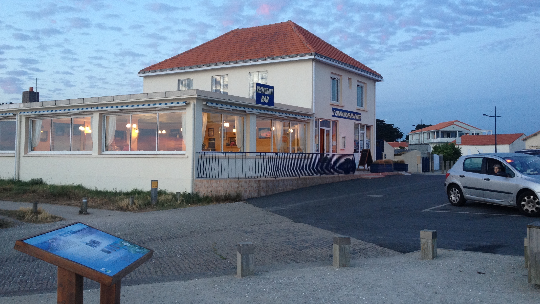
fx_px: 558
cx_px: 275
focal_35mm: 39
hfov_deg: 51.6
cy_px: 130
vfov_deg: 30.4
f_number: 2.4
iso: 100
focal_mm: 4.28
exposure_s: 1/20
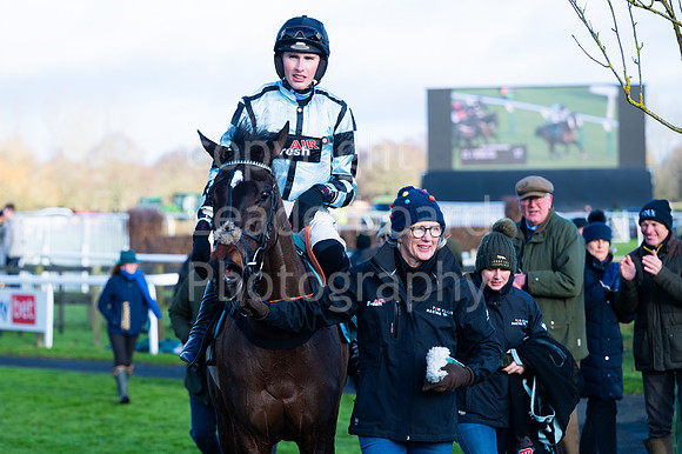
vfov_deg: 11.5
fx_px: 2254
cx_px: 303
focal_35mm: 119
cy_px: 219
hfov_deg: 17.2
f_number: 3.5
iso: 320
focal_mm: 105
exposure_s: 1/2000
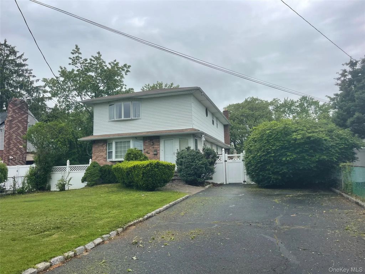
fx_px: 264
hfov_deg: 69.4
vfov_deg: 54.9
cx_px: 182
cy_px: 137
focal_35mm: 25
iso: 32
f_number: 1.6
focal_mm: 5.1
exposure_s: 1/2123
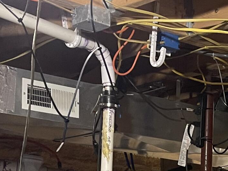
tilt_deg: -2.3
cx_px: 223
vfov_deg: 13.0
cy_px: 274
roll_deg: -1.1
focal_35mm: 106
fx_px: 698
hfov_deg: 18.1
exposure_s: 1/30
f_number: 1.6
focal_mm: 5.1
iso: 640
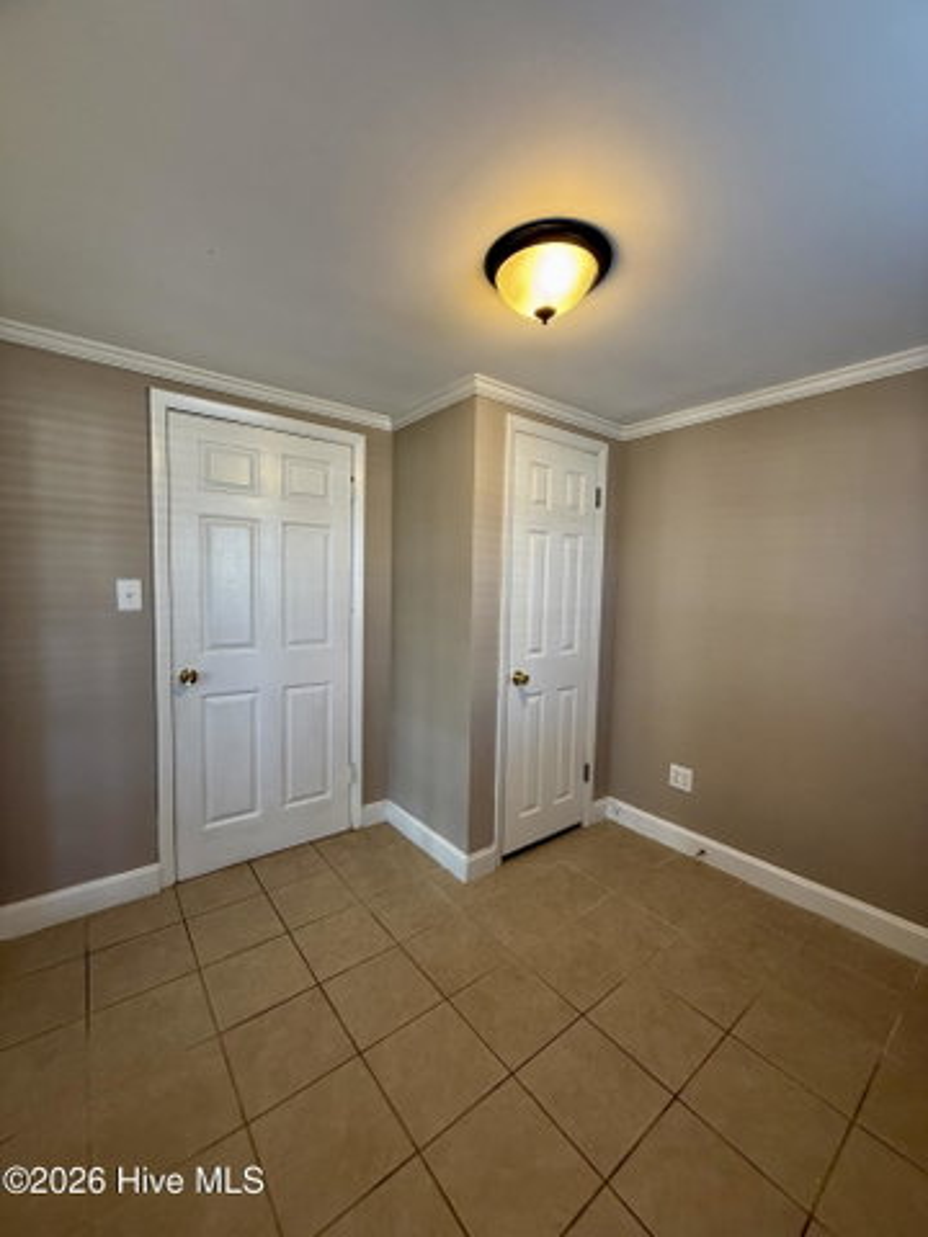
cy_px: 618
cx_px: 464
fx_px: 500
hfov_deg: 85.7
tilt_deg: -4.0
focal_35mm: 14
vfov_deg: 102.1
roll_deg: -1.9
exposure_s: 1/60
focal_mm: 2.22
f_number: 2.2
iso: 200
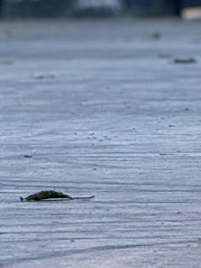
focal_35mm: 740
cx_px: 546
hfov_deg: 2.0
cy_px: -272
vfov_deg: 2.7
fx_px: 5729
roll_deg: +0.4
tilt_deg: +3.8
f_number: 2.8
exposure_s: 1/151
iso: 64
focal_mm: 15.66
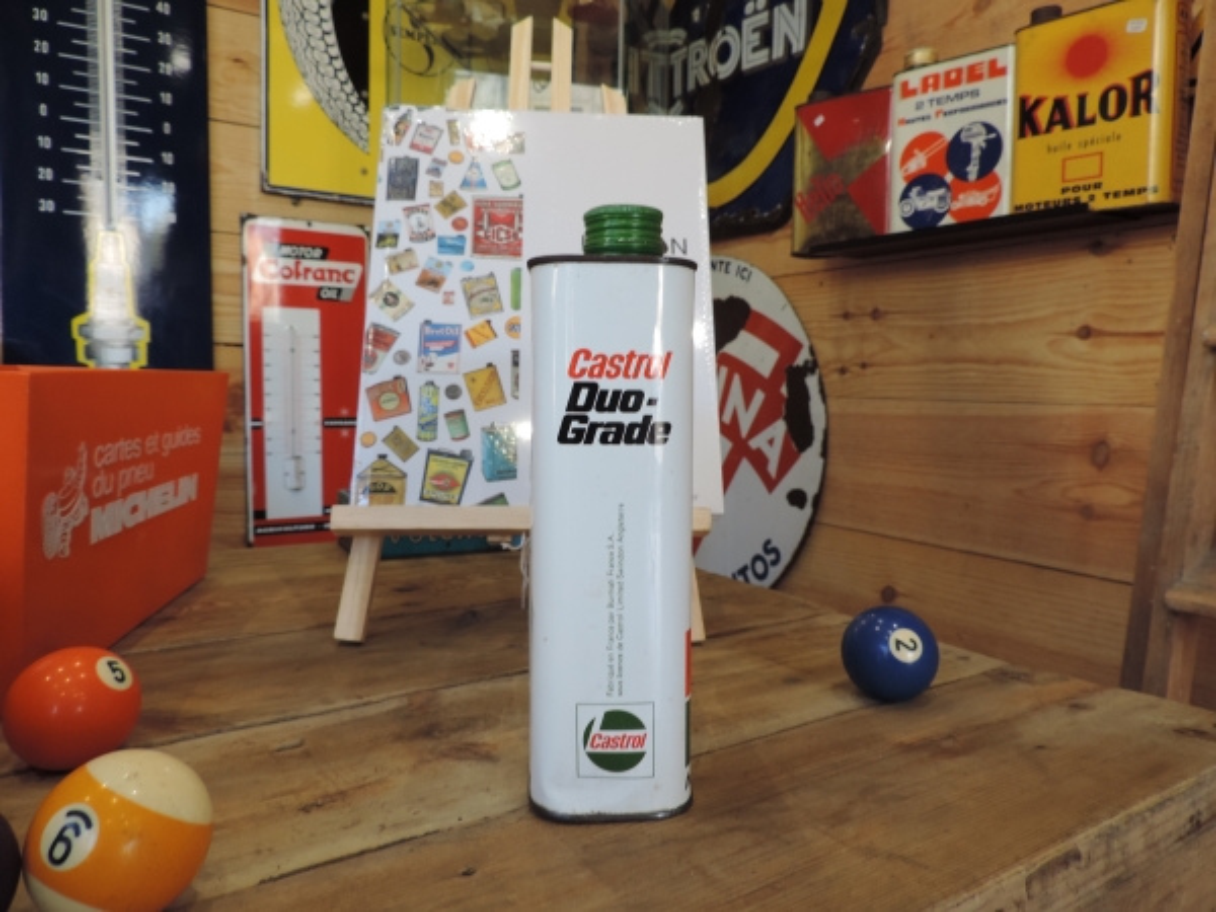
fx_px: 843
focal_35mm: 24
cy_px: 456
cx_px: 608
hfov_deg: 71.6
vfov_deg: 56.8
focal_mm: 4.3
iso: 160
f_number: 3
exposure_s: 1/30
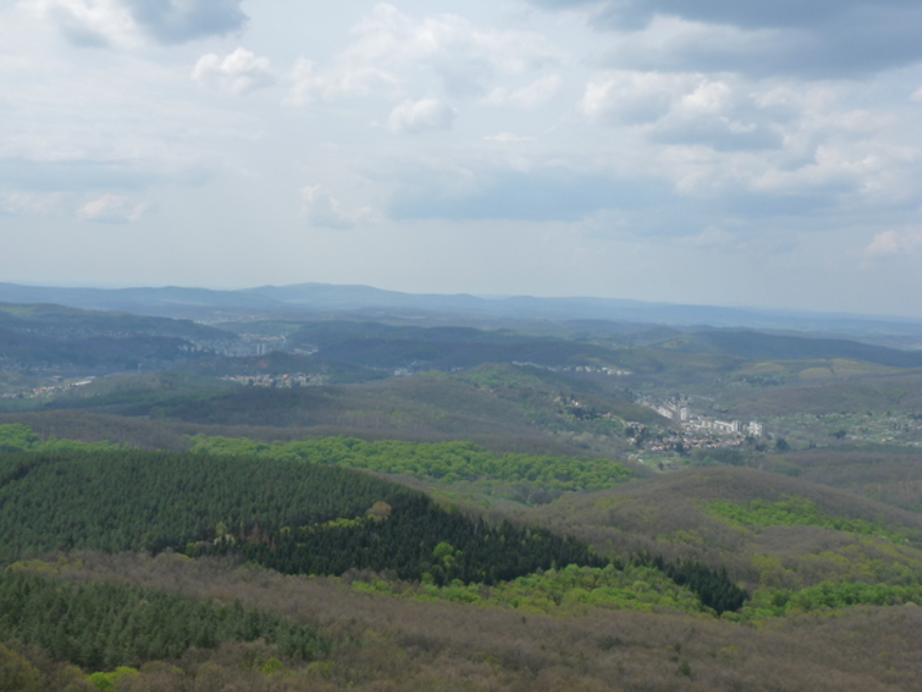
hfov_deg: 43.9
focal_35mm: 43
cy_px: 346
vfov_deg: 33.6
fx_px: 1145
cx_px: 461
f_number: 6.3
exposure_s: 1/500
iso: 160
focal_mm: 7.6
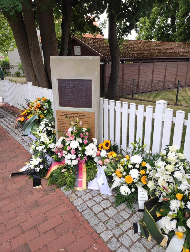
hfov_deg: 54.9
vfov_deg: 69.4
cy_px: 126
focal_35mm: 25
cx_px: 95
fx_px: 183
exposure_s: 1/142
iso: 100
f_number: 1.89
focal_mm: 5.43
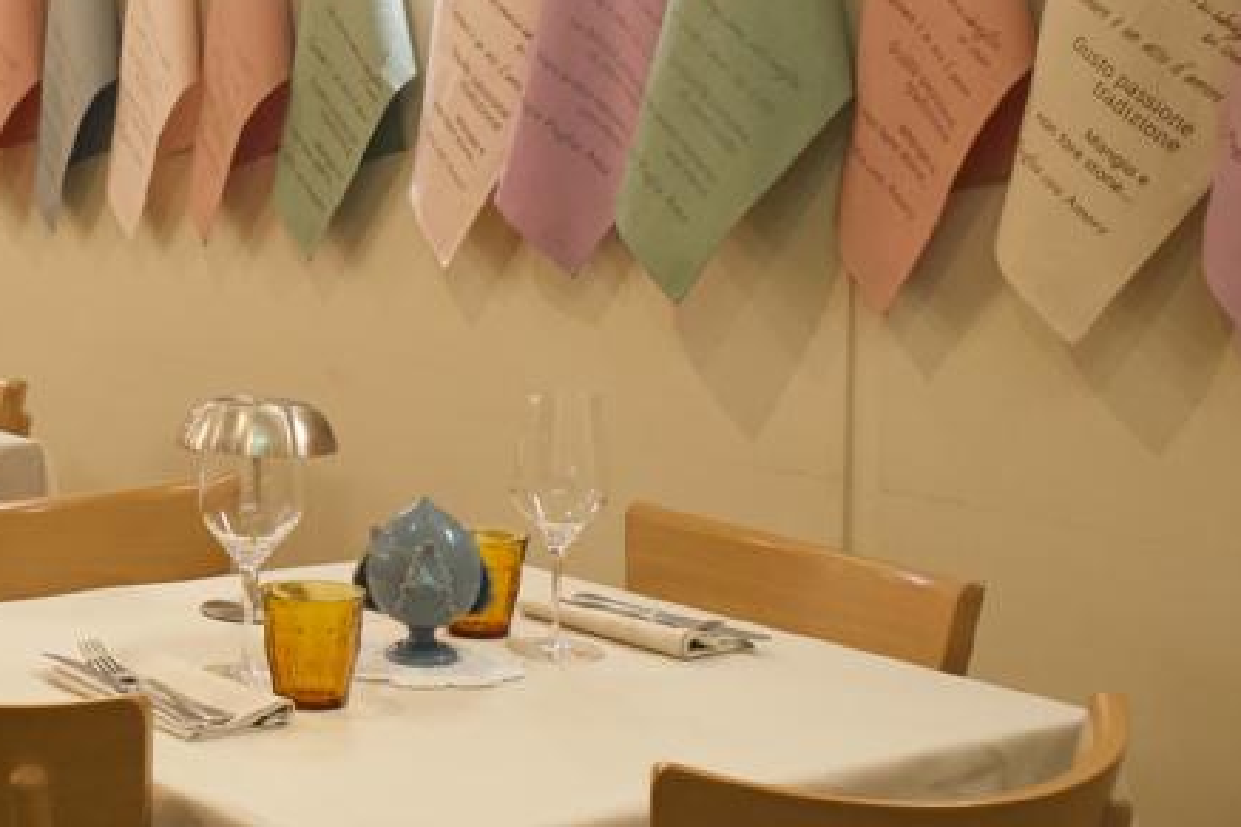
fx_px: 2343
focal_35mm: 68
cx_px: 116
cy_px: 207
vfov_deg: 19.9
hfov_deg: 28.5
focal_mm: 29
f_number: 5.6
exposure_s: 1/60
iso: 8000
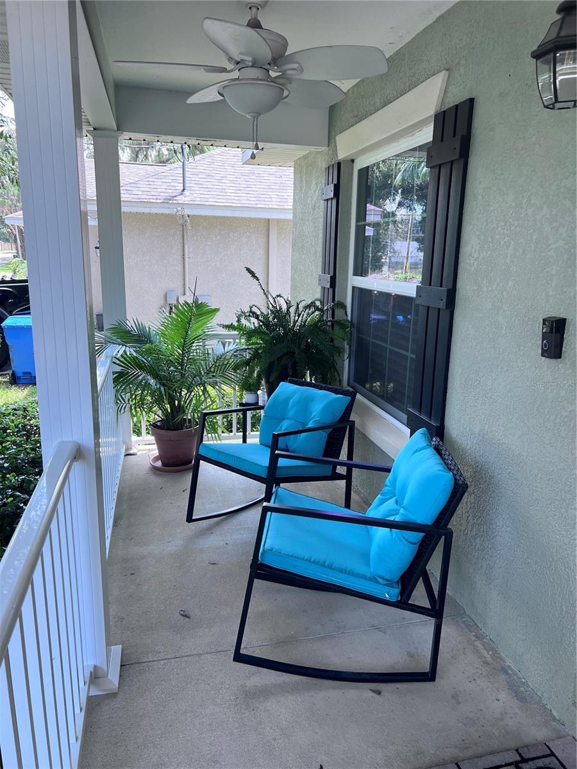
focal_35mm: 26
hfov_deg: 53.1
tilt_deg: -13.5
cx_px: 288
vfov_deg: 67.3
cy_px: 384
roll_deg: -2.1
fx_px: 578
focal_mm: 5.7
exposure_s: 1/219
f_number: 1.5
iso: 40
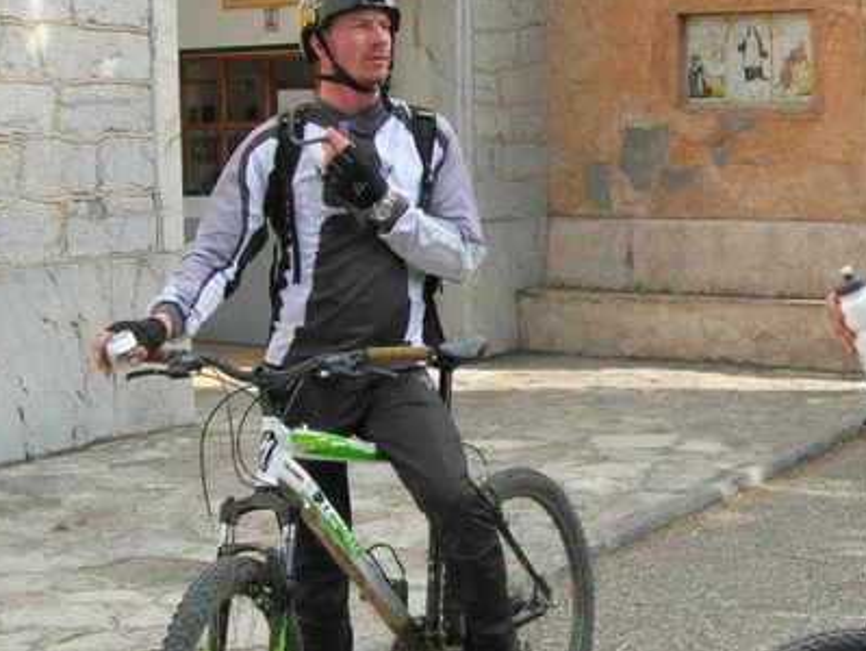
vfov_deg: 21.3
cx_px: 691
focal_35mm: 69
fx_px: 1728
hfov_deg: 27.6
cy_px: 373
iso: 64
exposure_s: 1/142
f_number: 4.8
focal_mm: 7.8
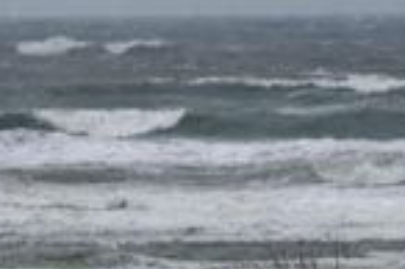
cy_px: 553
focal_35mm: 895
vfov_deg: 1.5
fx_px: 10057
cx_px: -139
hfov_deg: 2.3
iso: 400
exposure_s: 1/200
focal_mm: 125
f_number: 9
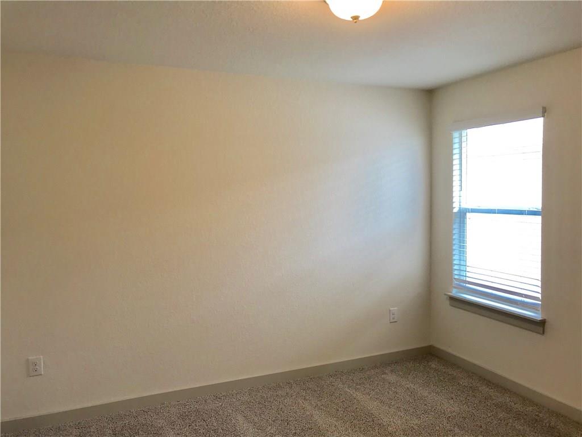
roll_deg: +0.6
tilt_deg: -2.0
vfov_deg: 49.7
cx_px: 291
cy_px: 218
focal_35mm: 28
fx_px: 471
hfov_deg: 63.4
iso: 25
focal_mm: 3.99
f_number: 1.8
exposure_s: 1/40
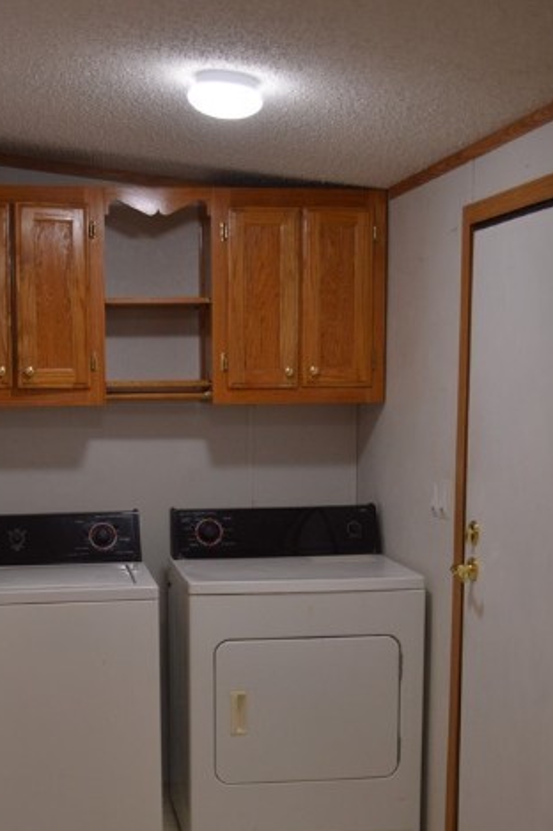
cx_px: 200
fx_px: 1246
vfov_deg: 36.4
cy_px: 567
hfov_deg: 24.9
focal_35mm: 54
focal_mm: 22
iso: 400
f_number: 4
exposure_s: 1/60
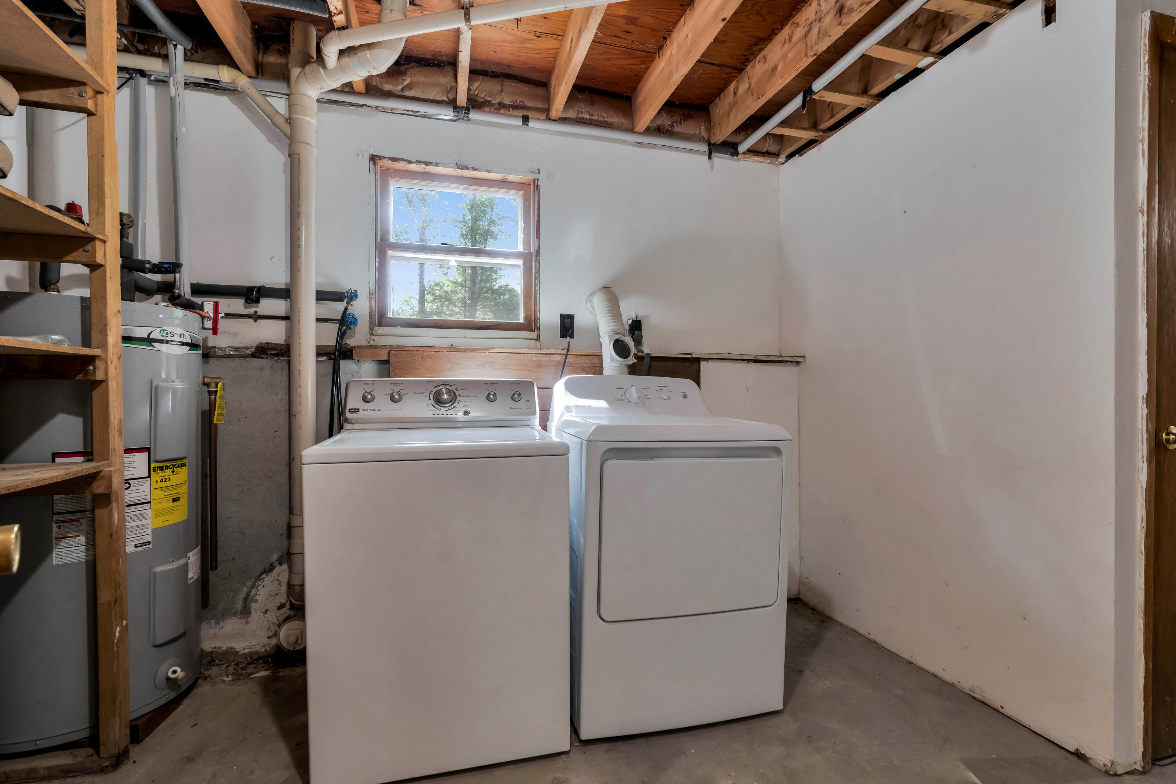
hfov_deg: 96.7
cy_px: 392
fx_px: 523
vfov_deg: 73.8
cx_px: 588
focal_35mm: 16
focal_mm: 16
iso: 800
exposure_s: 1/200
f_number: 8
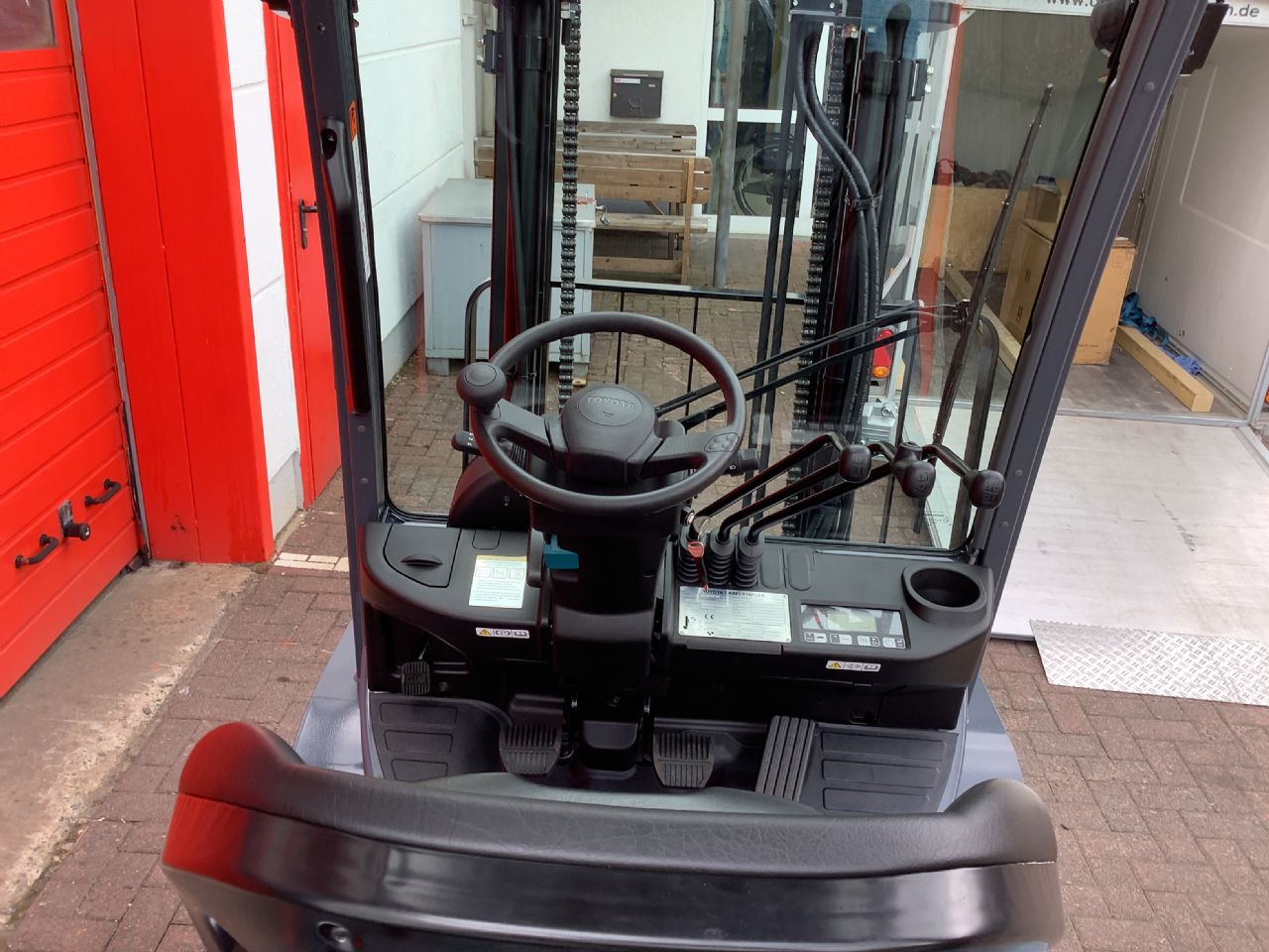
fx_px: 1136
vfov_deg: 45.4
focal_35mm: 31
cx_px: 634
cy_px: 476
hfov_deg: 58.4
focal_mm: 3.3
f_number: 2.4
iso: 32
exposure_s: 1/120
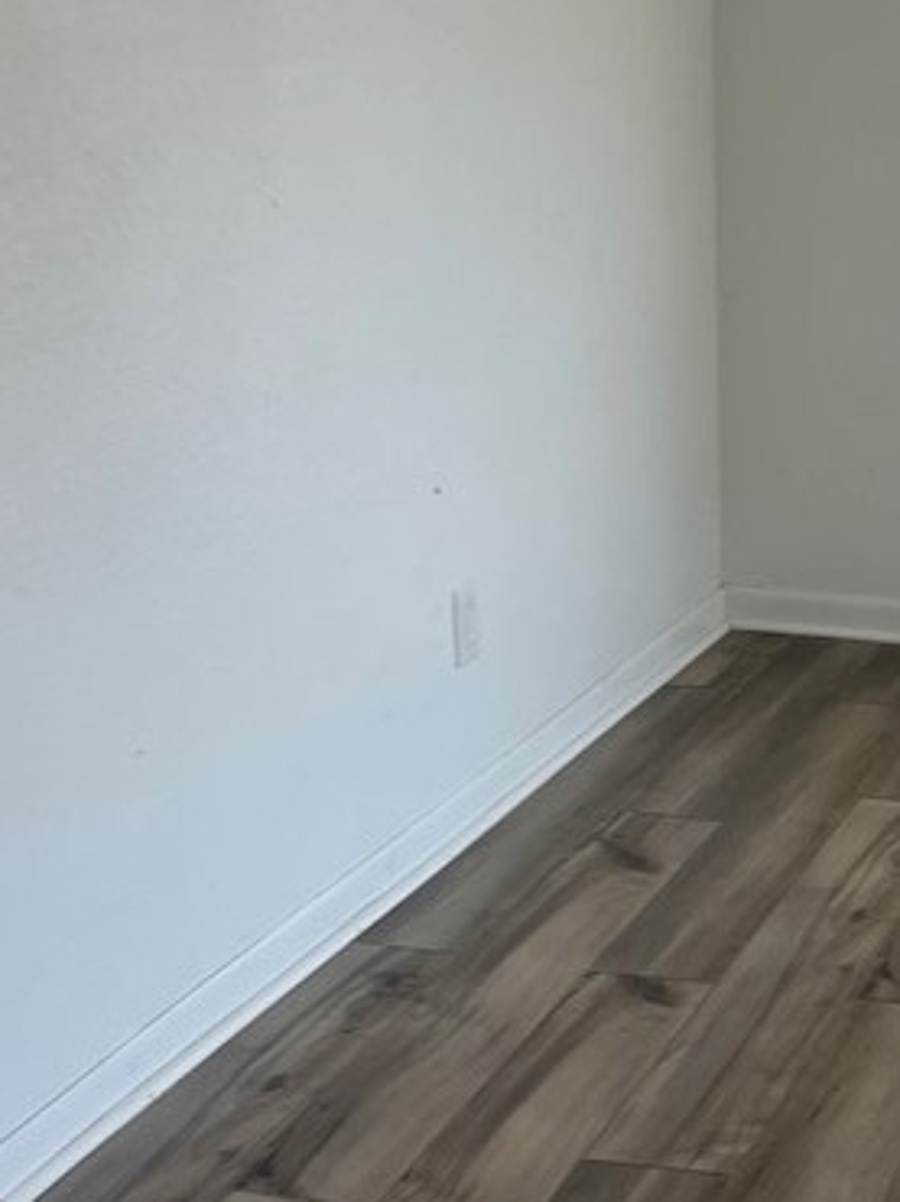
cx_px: 829
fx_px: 2499
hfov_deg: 20.0
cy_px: 728
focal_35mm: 72
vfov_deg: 27.0
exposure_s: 1/121
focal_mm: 5.7
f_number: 1.5
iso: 100
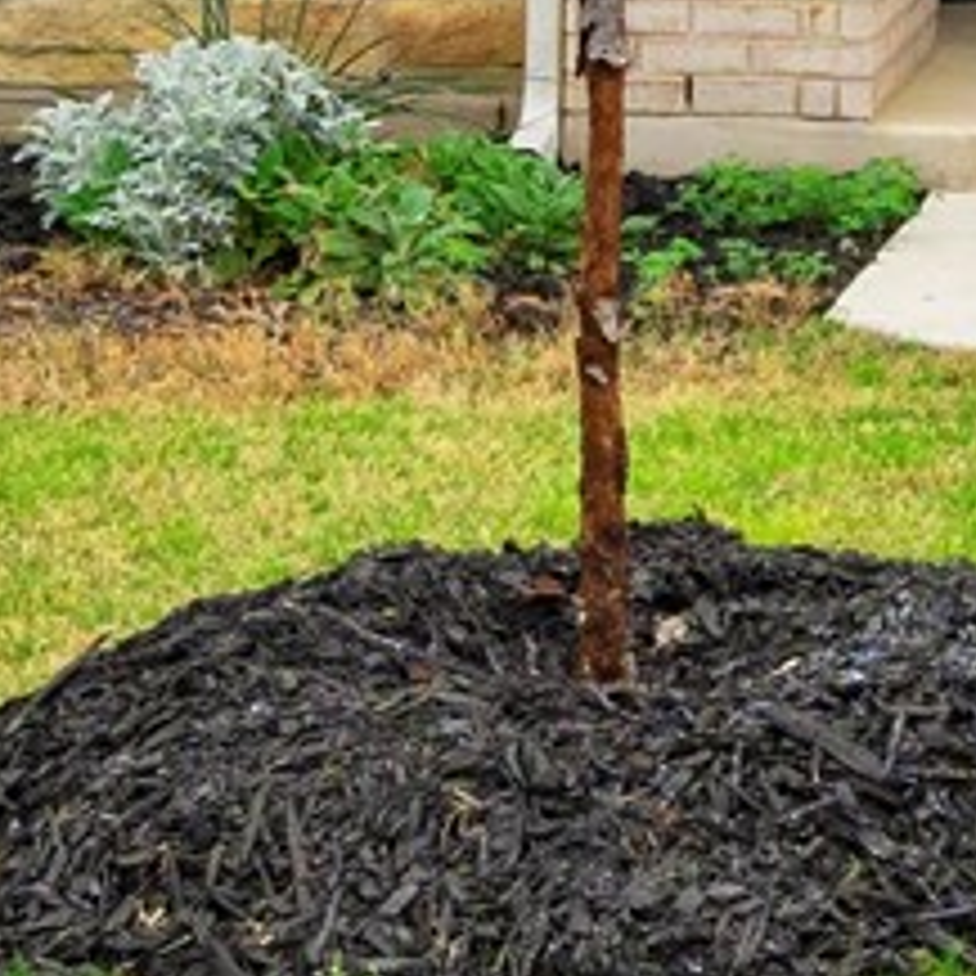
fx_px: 4338
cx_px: 1340
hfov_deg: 12.4
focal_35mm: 136
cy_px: -184
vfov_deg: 12.5
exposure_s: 1/1000
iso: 320
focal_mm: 16
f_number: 9
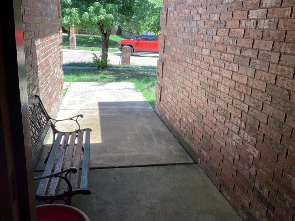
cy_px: 110
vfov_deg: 45.4
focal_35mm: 31
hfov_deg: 58.4
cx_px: 148
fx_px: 264
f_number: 2.4
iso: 25
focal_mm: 3.3
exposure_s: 1/130
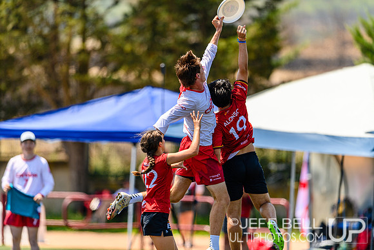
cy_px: 125
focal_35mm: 400
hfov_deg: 5.2
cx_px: 187
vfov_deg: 3.4
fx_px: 4156
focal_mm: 400
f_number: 3.2
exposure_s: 1/1250
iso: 100
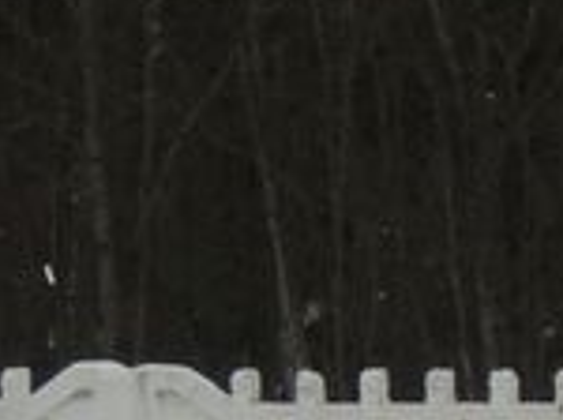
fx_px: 20509
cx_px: 1310
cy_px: 968
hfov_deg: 1.6
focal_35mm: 1263
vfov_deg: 1.2
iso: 400
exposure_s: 1/400
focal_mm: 33
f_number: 4.6
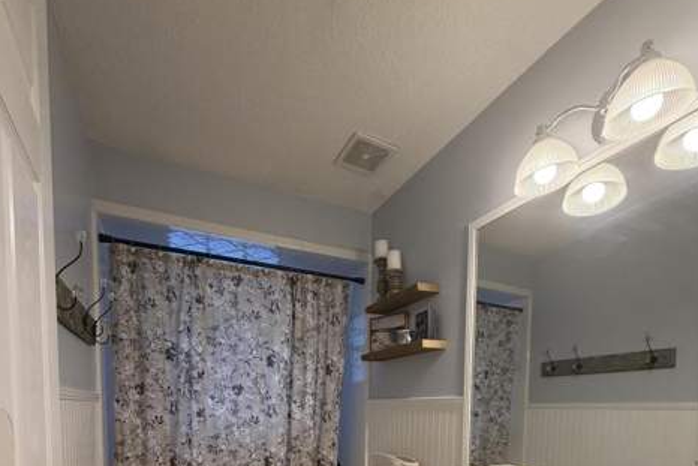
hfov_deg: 84.0
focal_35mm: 20
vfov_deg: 52.9
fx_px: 388
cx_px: 343
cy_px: 435
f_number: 2.2
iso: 160
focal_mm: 2.22
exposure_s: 1/60
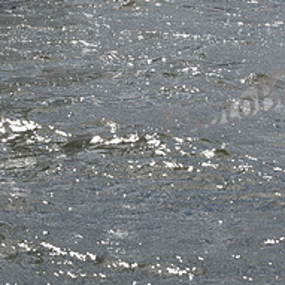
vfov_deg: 9.5
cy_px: -107
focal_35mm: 181
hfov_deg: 9.7
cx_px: 84
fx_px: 1686
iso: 250
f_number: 10
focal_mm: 70
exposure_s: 1/1000
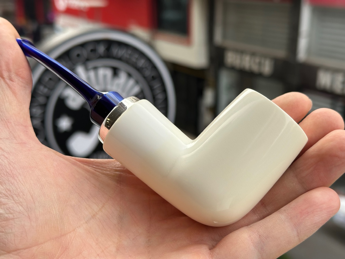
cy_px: 130
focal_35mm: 48
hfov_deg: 39.7
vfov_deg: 30.3
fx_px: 478
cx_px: 172
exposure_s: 1/745
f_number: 1.78
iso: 64
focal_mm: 6.86
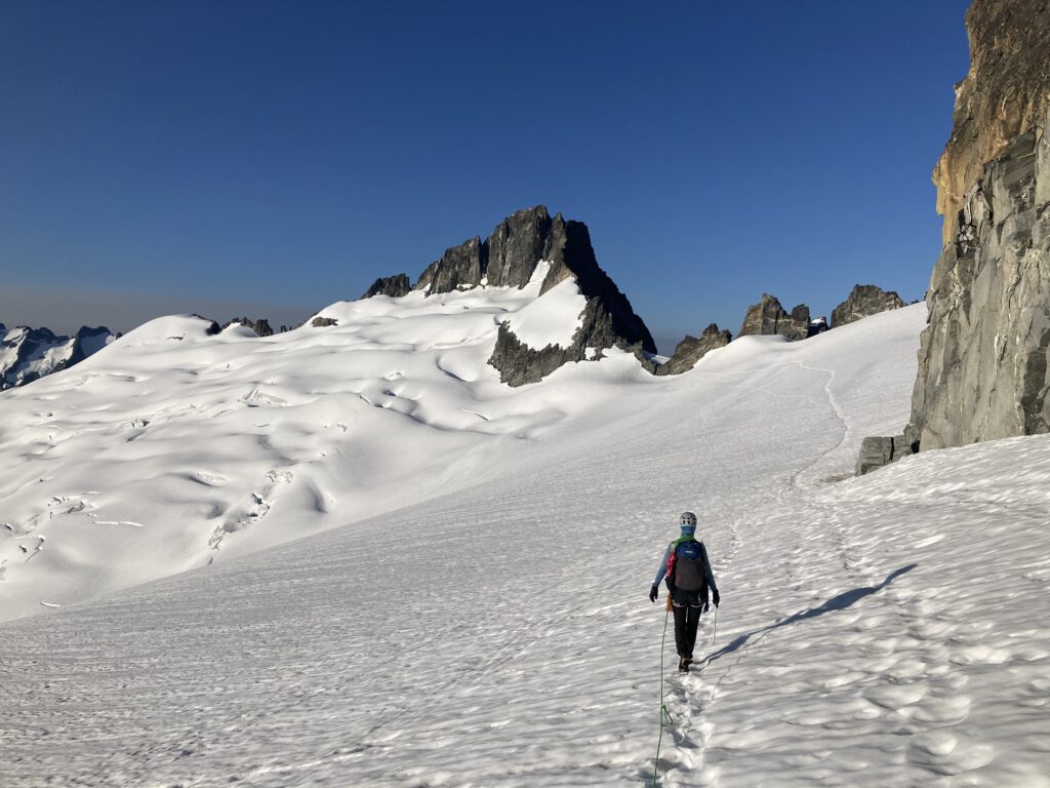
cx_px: 525
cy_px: 394
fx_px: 849
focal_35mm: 28
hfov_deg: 63.4
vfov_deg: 49.7
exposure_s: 1/5348
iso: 20
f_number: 1.8
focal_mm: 3.99
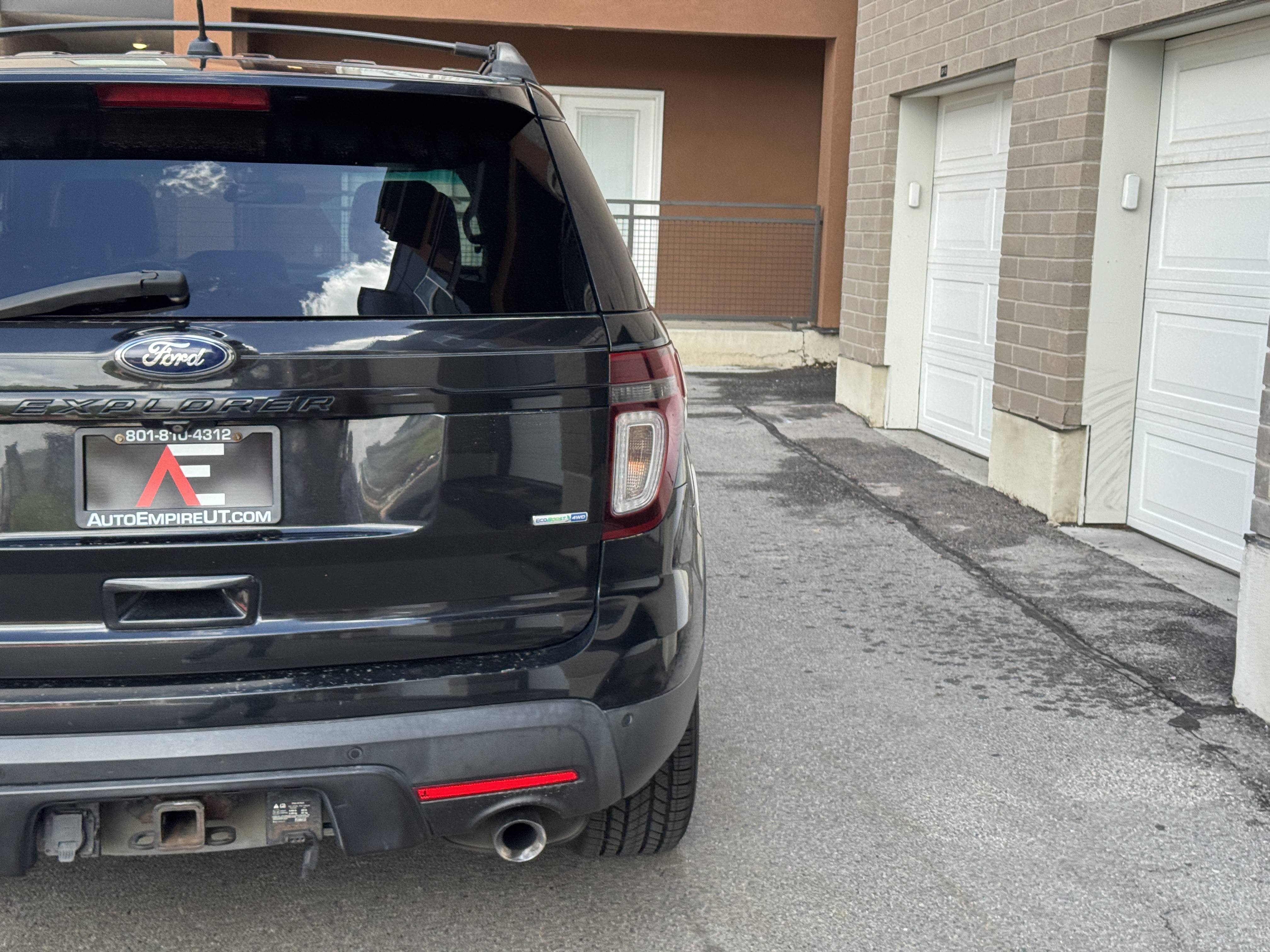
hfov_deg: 39.7
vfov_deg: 30.3
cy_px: 476
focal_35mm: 48
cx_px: 635
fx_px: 1761
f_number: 1.78
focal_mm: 6.76
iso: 64
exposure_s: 1/305
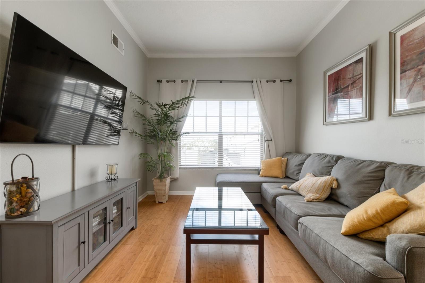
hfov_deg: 100.4
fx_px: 177
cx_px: 212
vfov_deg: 77.3
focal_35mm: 15
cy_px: 142
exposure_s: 1/20
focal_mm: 10
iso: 400
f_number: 7.1
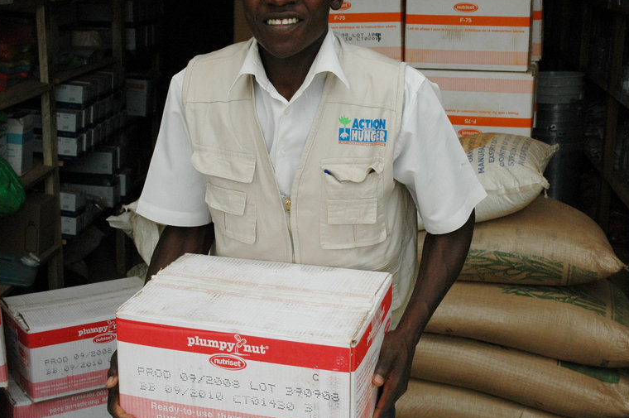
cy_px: 174
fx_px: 1094
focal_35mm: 63
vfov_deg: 21.6
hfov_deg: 32.1
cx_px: 345
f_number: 8
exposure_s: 1/250
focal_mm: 31
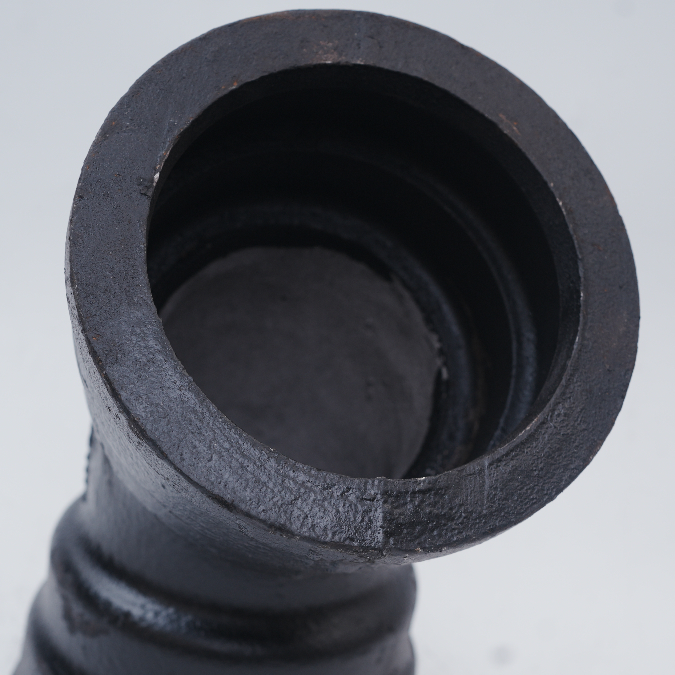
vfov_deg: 26.3
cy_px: 475
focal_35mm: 65
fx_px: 1434
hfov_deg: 26.5
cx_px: 332
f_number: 5.6
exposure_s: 1/90
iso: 125
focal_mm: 35
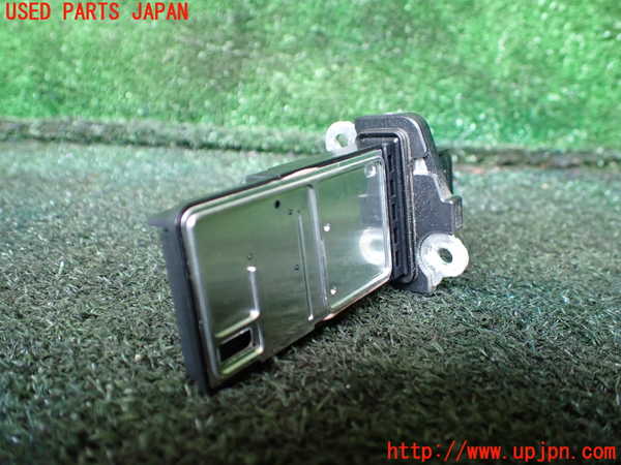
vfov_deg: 46.8
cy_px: 232
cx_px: 310
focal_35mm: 30
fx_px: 538
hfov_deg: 60.0
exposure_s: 1/125
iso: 500
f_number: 2.3
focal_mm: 5.4
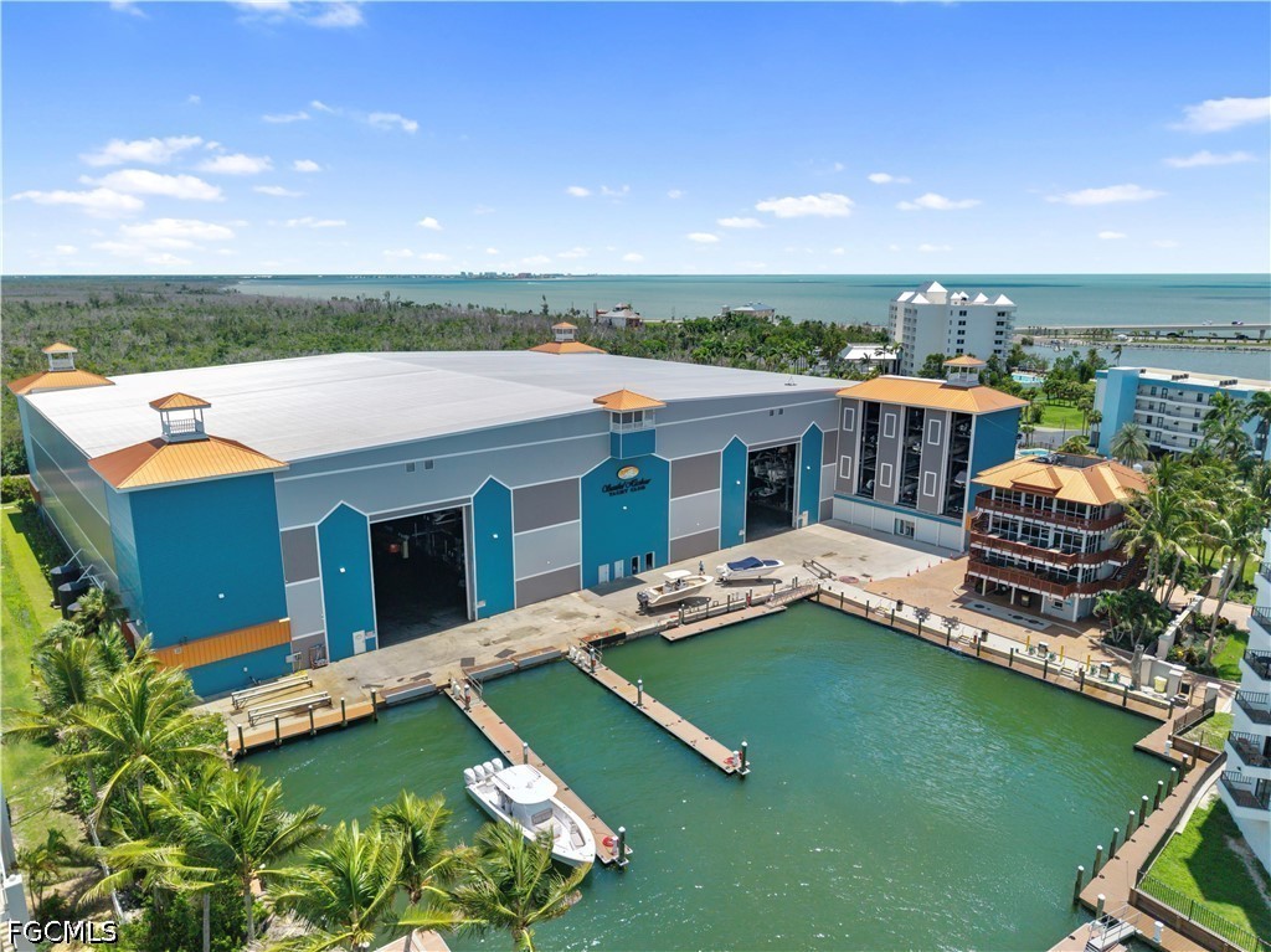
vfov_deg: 56.8
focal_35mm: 24
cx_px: 636
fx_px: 881
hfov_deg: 71.6
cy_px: 476
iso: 100
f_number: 1.8
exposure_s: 1/640
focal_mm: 8.67
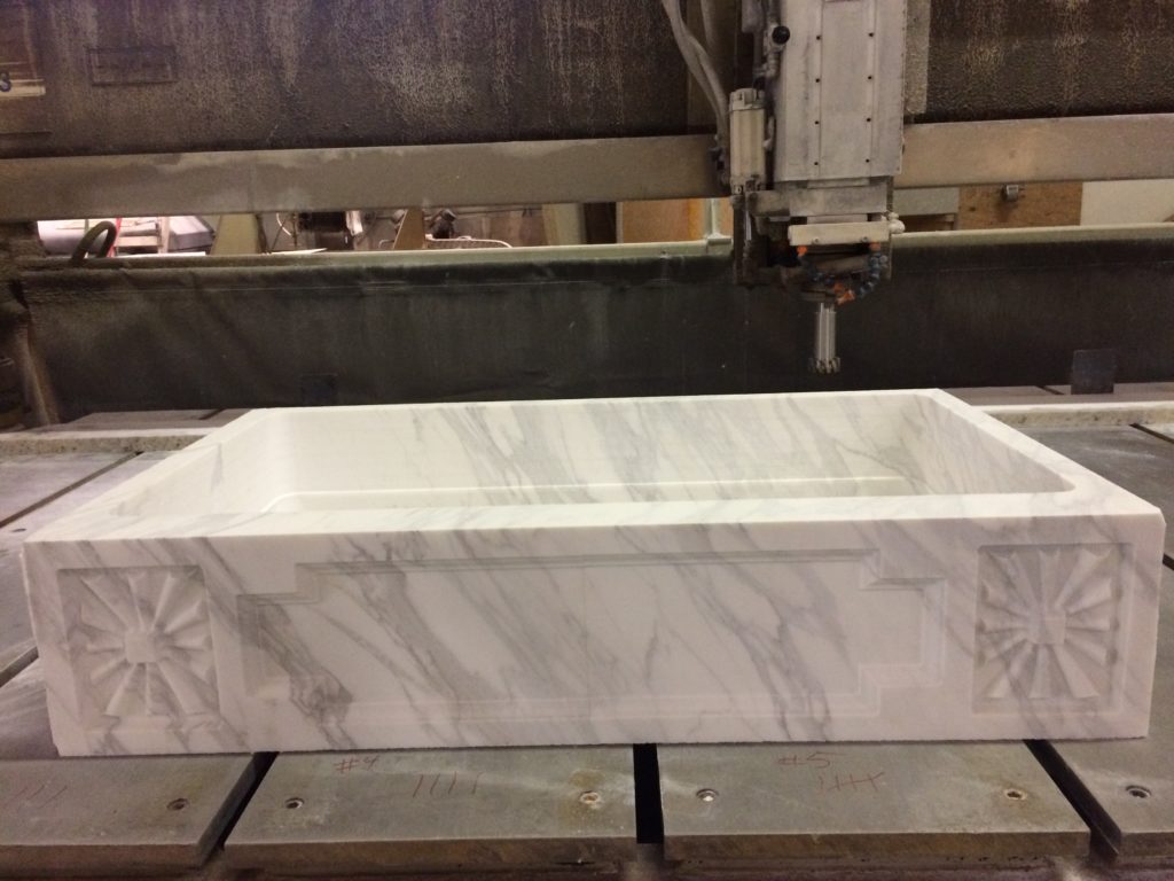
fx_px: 984
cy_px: 440
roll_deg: +2.4
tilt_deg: -13.0
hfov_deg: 61.7
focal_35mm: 29
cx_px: 587
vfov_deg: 48.2
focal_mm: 4.15
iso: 320
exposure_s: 1/30
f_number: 2.2
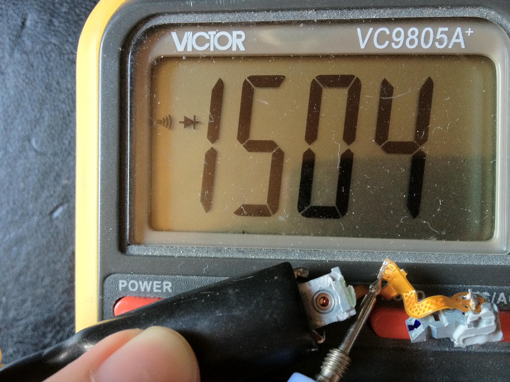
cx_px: 255
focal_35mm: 35
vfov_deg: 40.7
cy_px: 191
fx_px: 516
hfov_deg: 52.6
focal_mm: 4.28
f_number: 2.4
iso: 250
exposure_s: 1/20
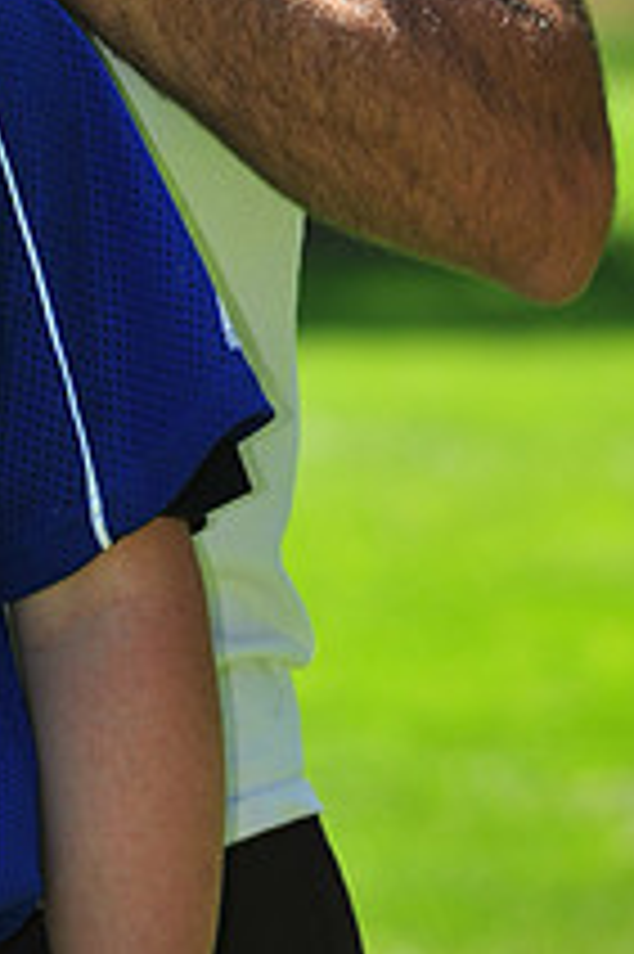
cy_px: -346
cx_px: -189
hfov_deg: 2.5
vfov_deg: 3.8
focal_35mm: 546
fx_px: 14446
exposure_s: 1/250
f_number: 8
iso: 200
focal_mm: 200
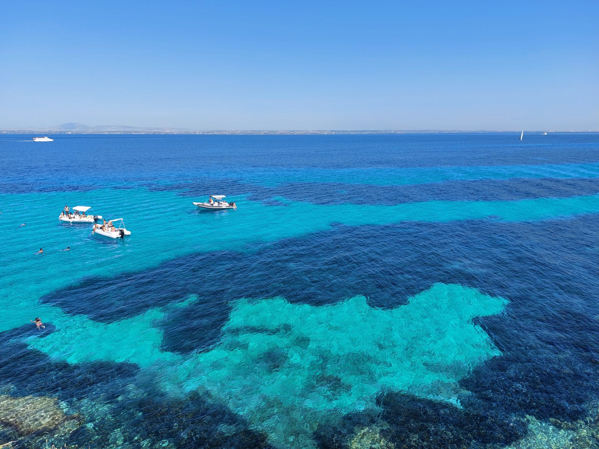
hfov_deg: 71.6
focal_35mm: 24
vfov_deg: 56.8
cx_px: 300
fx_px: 415
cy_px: 224
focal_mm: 5.23
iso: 25
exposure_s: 1/992
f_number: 1.8
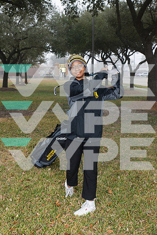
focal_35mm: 46
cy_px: 118
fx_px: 301
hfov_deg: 29.2
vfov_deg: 42.7
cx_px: 78
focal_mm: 46
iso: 250
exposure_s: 1/250
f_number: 7.1
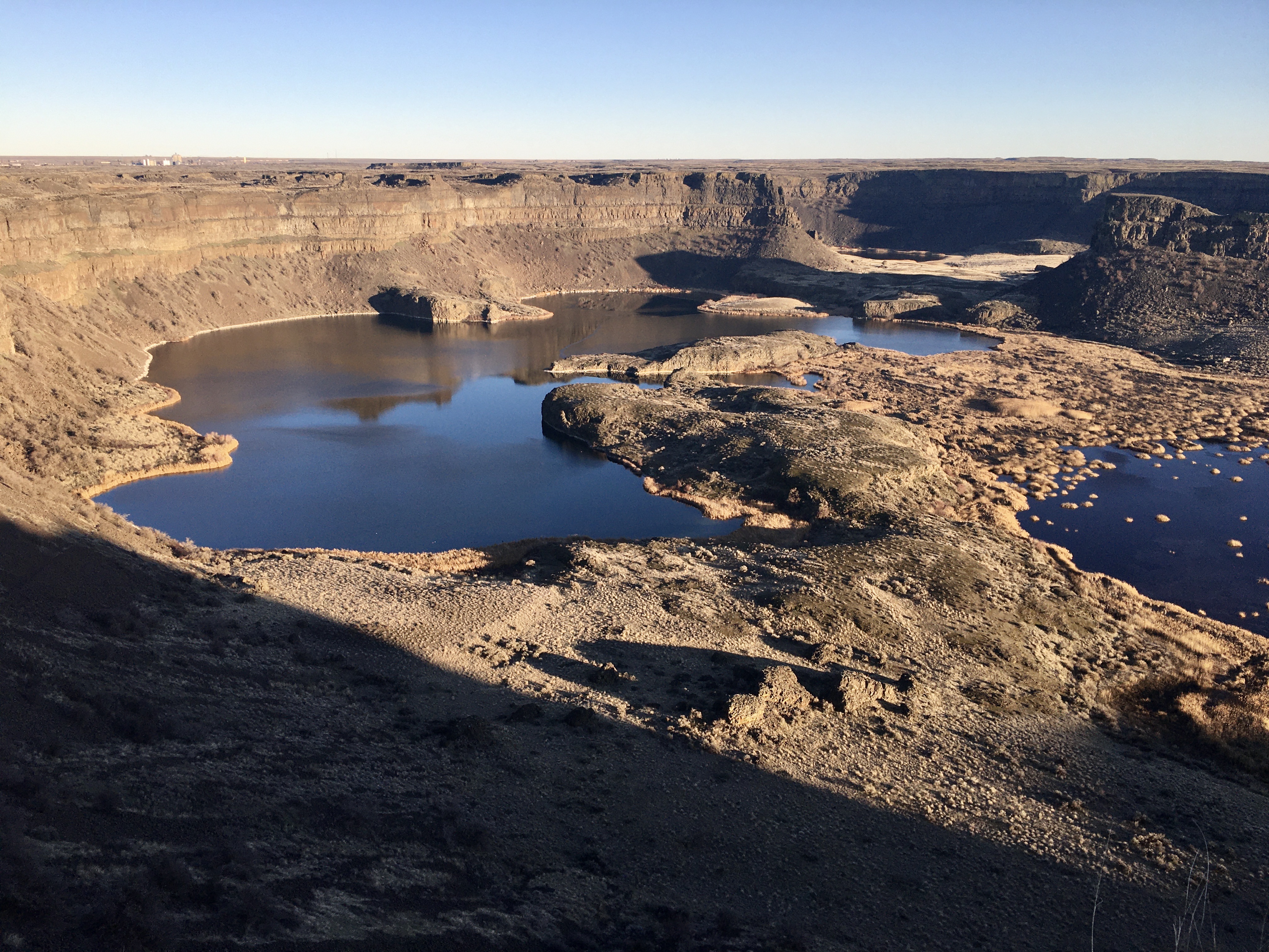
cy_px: 476
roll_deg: +0.2
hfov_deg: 61.7
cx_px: 634
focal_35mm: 29
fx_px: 1063
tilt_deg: -17.5
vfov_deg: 48.2
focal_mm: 4.15
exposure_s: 1/668
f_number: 2.2
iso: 25
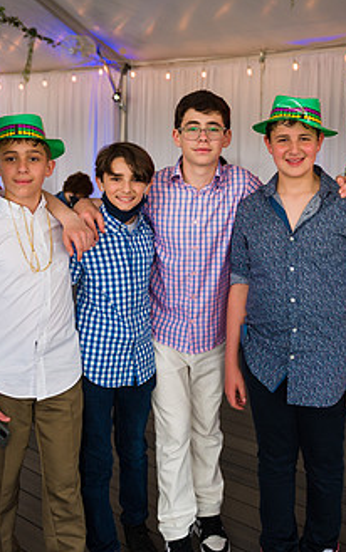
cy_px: 236
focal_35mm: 48
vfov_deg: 41.7
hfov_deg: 26.9
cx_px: 197
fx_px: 723
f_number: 3.2
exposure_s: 1/200
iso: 200
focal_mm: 24
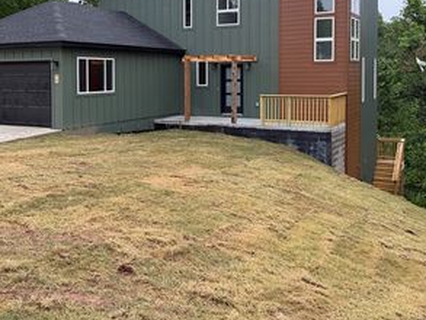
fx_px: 505
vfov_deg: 34.6
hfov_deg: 45.3
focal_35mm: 41
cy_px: 89
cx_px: 154
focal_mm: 6.76
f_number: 1.78
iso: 100
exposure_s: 1/528
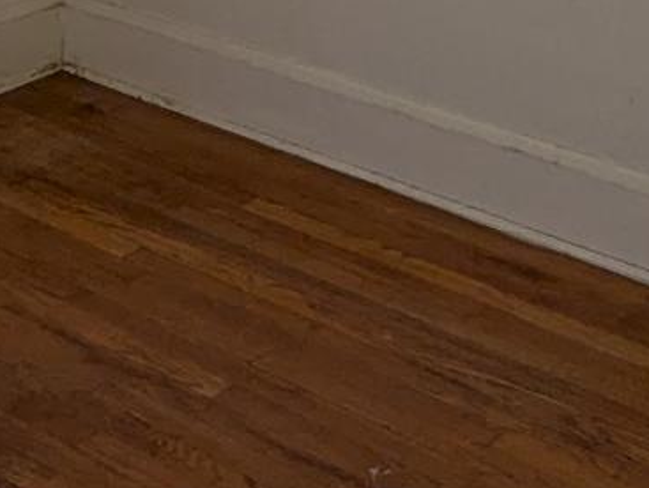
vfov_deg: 15.1
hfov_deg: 22.0
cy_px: -288
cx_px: 295
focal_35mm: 89
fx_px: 1670
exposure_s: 1/120
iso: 59
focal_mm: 2.35
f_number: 2.2
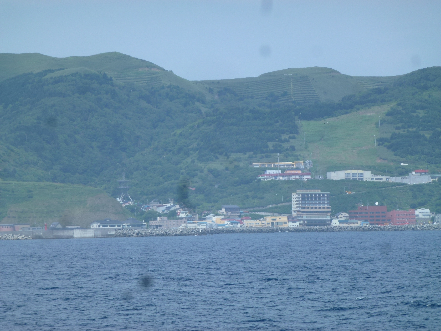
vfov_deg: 5.6
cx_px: 220
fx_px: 3389
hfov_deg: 7.4
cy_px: 166
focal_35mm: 266
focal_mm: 47.7
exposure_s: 1/640
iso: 100
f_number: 5.6
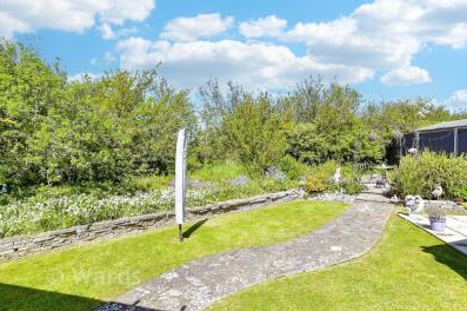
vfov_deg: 67.3
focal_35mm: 18
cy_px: 148
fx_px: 233
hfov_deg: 90.0
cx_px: 228
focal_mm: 10
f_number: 8
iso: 160
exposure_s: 1/250
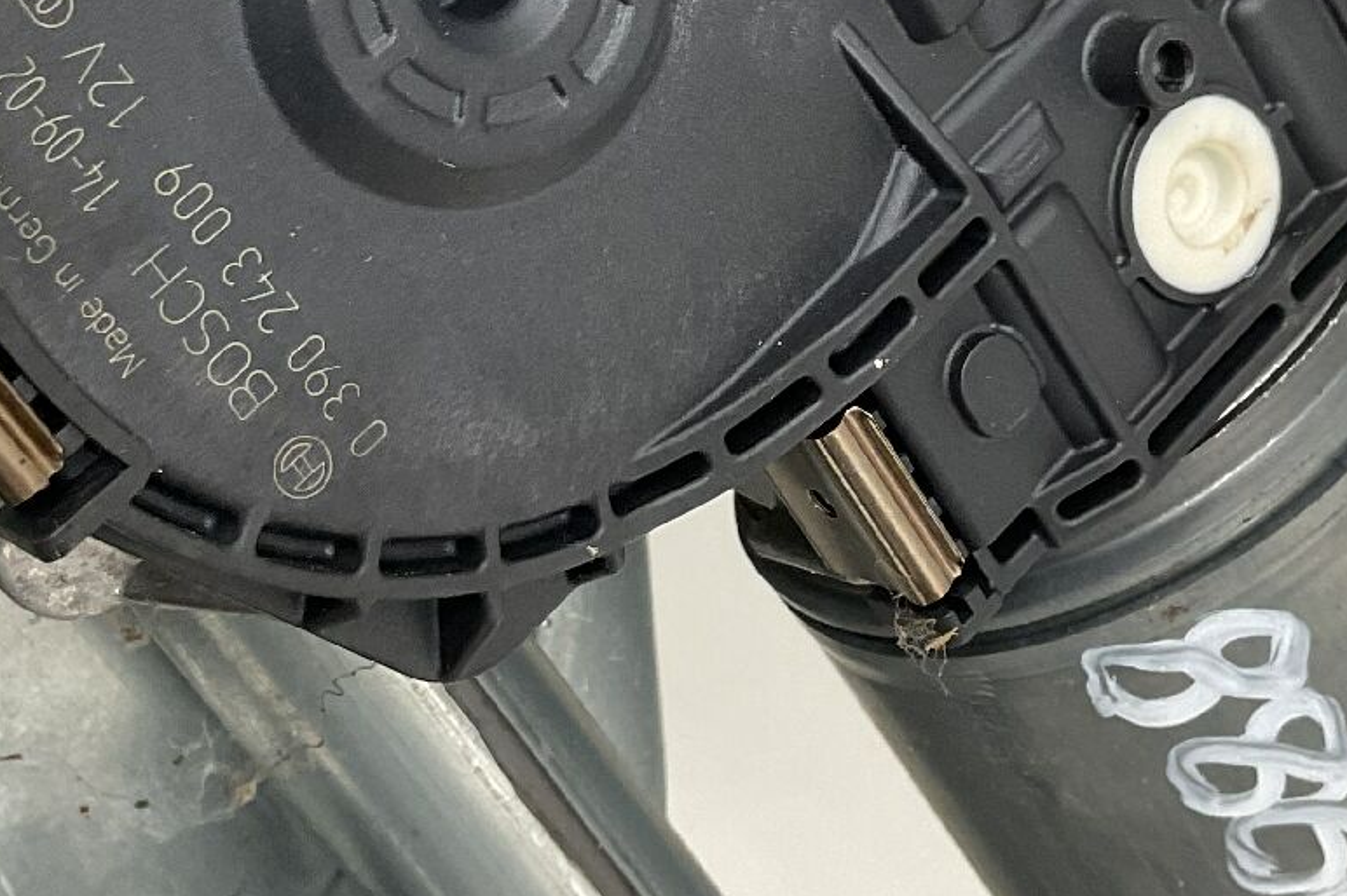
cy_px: 92
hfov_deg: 27.0
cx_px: 720
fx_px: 2805
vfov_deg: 17.9
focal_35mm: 75
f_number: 1.8
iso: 64
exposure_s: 1/50
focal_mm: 3
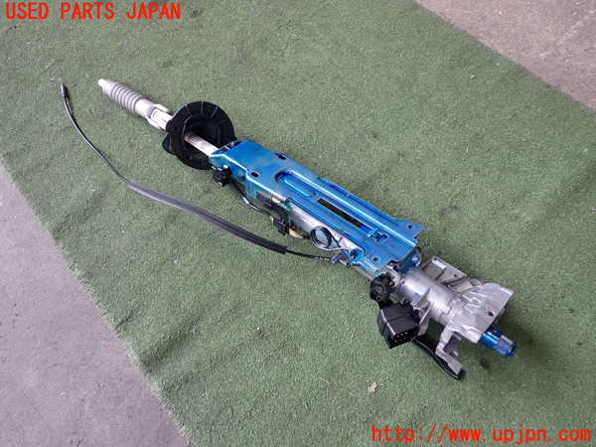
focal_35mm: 30
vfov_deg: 46.8
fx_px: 517
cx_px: 298
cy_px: 224
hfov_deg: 60.0
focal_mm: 5.4
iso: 160
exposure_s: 1/125
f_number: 2.3
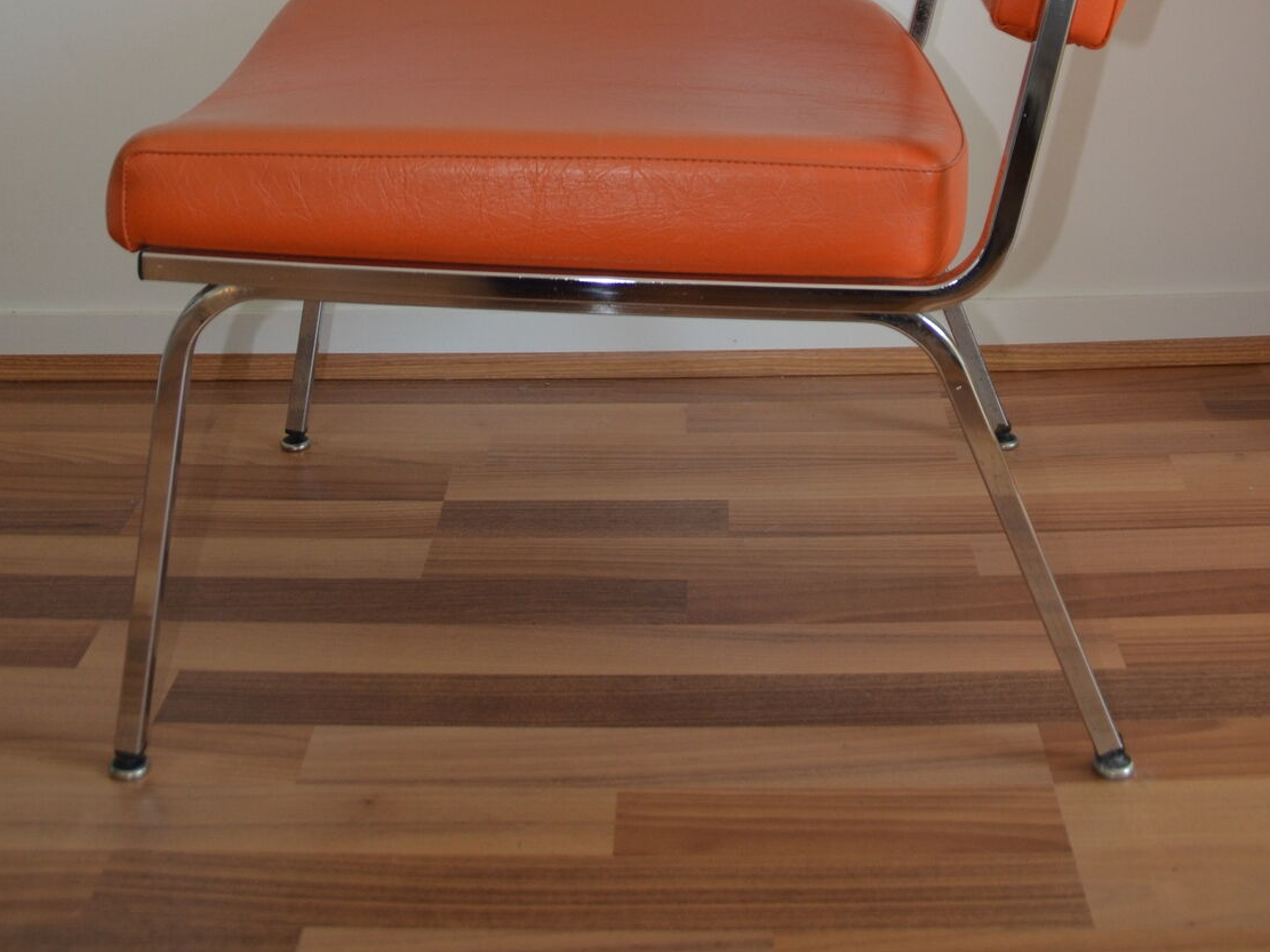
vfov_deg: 23.9
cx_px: 614
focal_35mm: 57
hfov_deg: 33.8
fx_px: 2091
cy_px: -112
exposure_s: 1/60
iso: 400
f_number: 3.5
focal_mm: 22
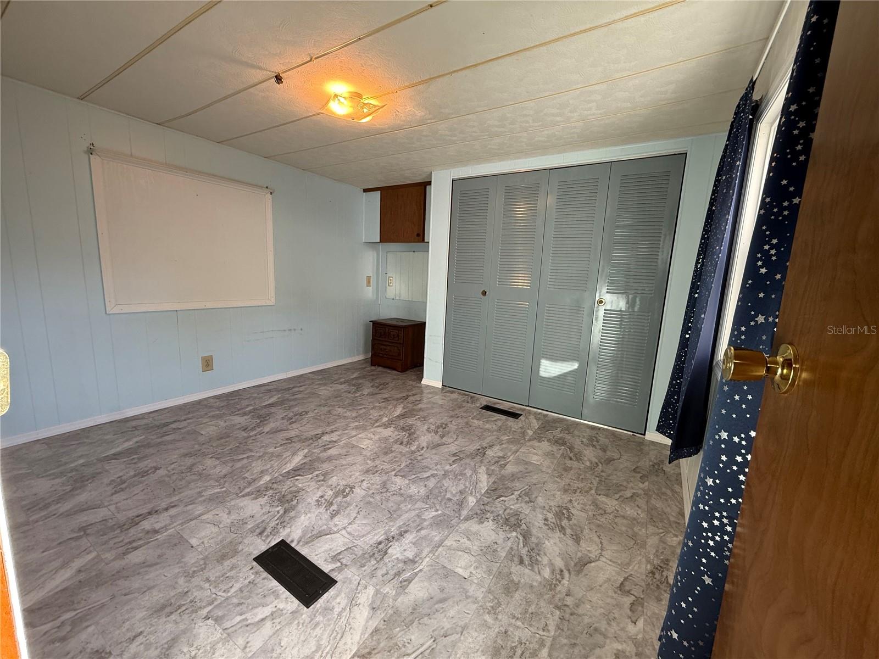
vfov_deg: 85.7
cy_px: 330
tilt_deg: -9.6
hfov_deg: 102.1
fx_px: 356
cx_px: 440
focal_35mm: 14
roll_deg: -3.1
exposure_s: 1/120
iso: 125
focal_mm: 2.22
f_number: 2.2
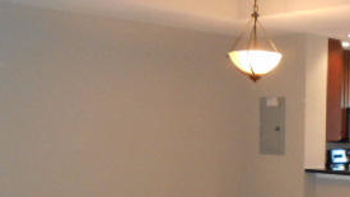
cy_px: 222
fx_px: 613
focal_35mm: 66
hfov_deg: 30.8
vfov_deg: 17.6
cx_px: 297
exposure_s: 1/25
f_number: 3.2
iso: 400
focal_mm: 4.6
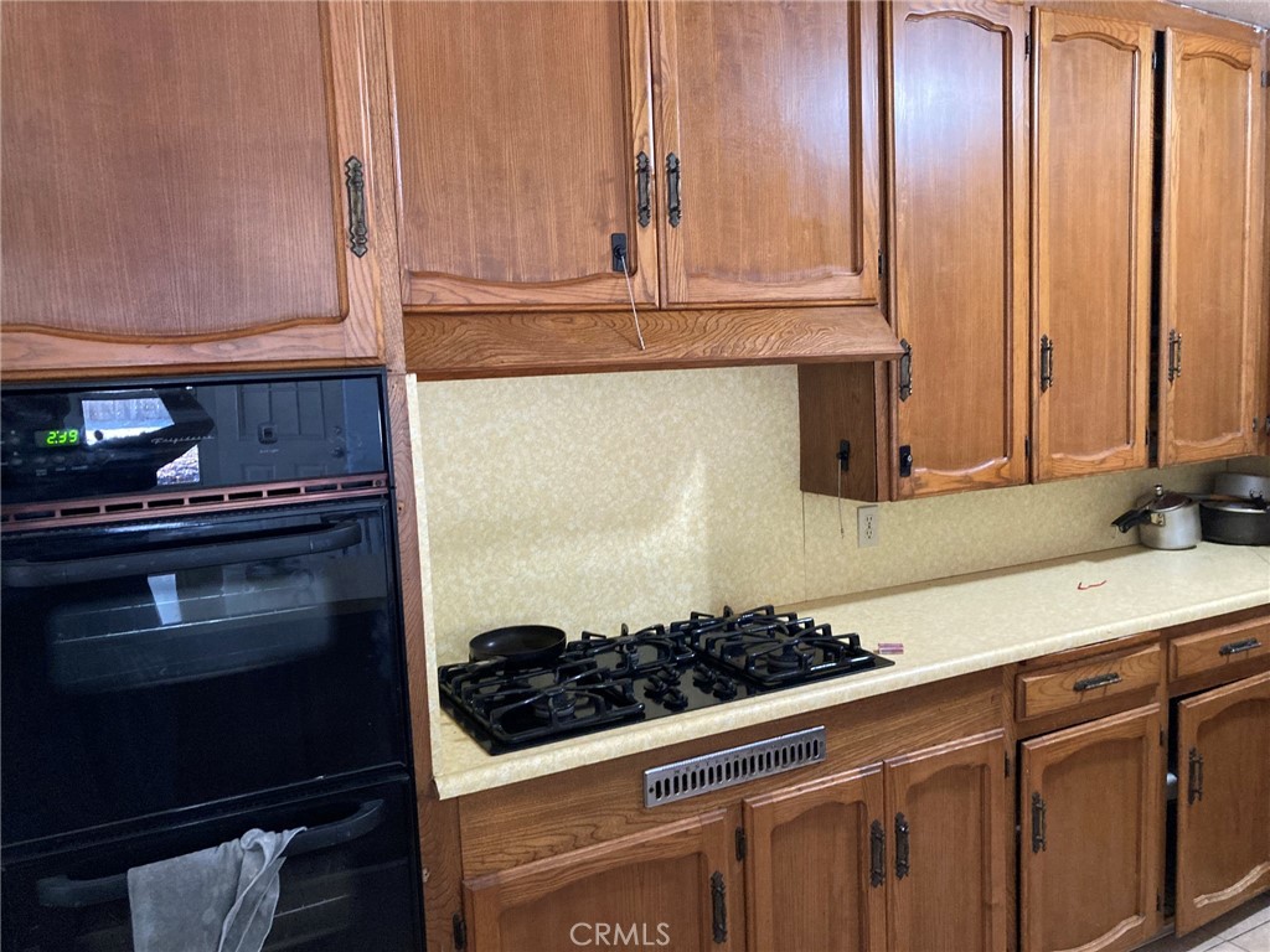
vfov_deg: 49.7
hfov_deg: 63.4
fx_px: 1027
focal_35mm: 28
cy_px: 476
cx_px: 635
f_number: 1.8
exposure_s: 1/30
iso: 320
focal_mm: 3.99
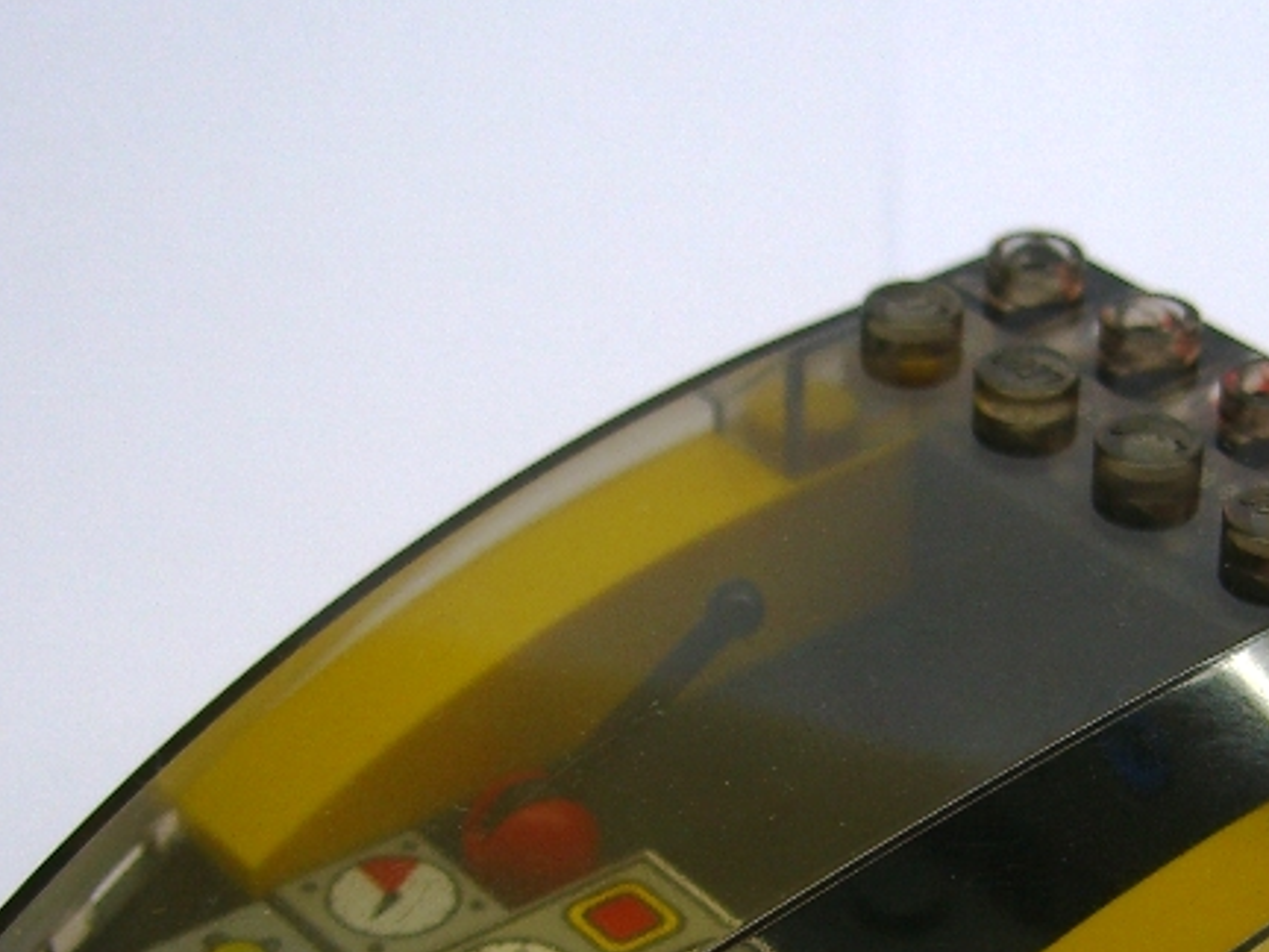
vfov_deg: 16.3
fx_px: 3299
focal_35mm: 90
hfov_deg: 21.7
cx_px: 814
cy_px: 796
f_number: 2.8
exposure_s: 1/100
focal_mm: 7.9
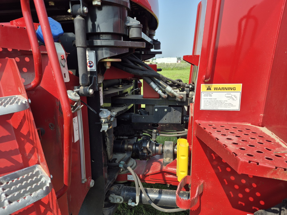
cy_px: 108
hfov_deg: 73.9
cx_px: 144
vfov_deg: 58.9
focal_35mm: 23
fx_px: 191
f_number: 1.8
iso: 25
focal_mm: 5.4
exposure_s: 1/1356
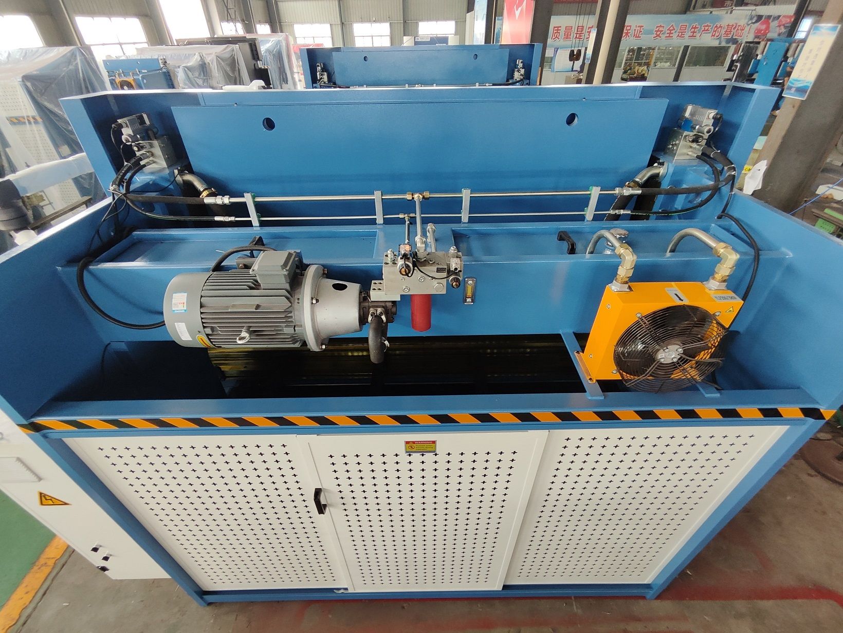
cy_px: 316
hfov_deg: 94.5
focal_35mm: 16
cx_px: 422
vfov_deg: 78.2
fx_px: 390
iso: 96
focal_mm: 1.65
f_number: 2.2
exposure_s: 1/33.3
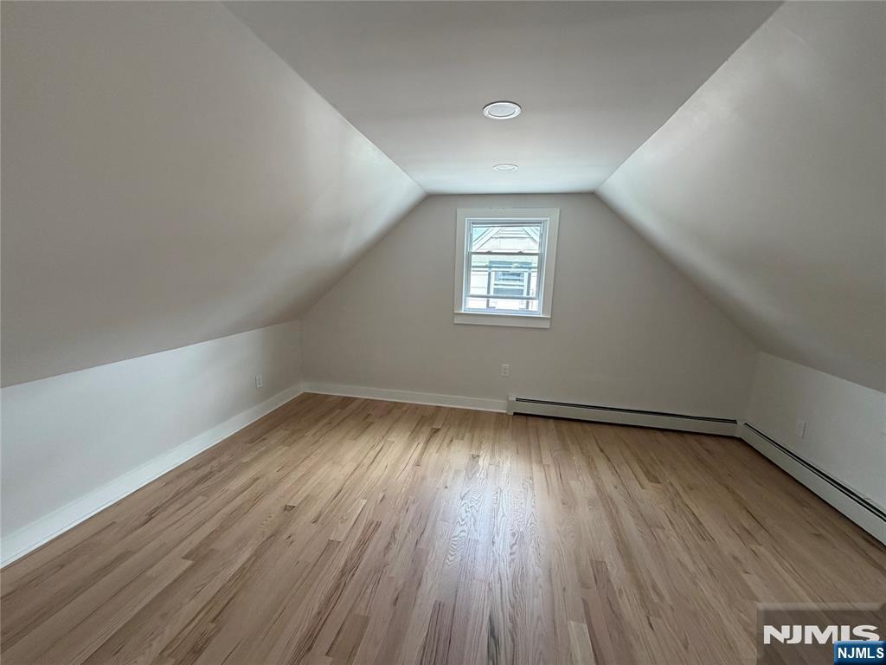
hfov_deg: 102.1
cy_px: 332
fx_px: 358
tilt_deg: -10.1
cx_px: 443
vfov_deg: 85.7
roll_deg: -1.7
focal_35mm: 14
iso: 250
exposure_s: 1/121
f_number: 2.2
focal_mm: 2.22
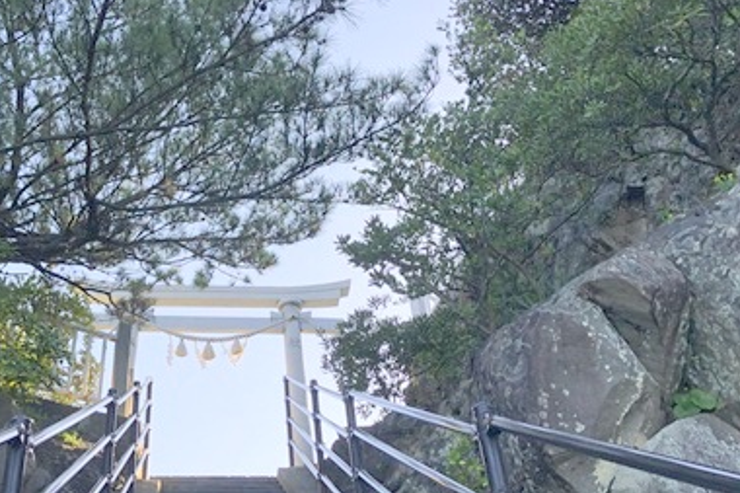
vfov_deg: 29.2
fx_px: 945
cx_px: 236
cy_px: 265
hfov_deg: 42.1
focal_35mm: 46
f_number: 1.8
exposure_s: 1/422
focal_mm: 3.99
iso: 20
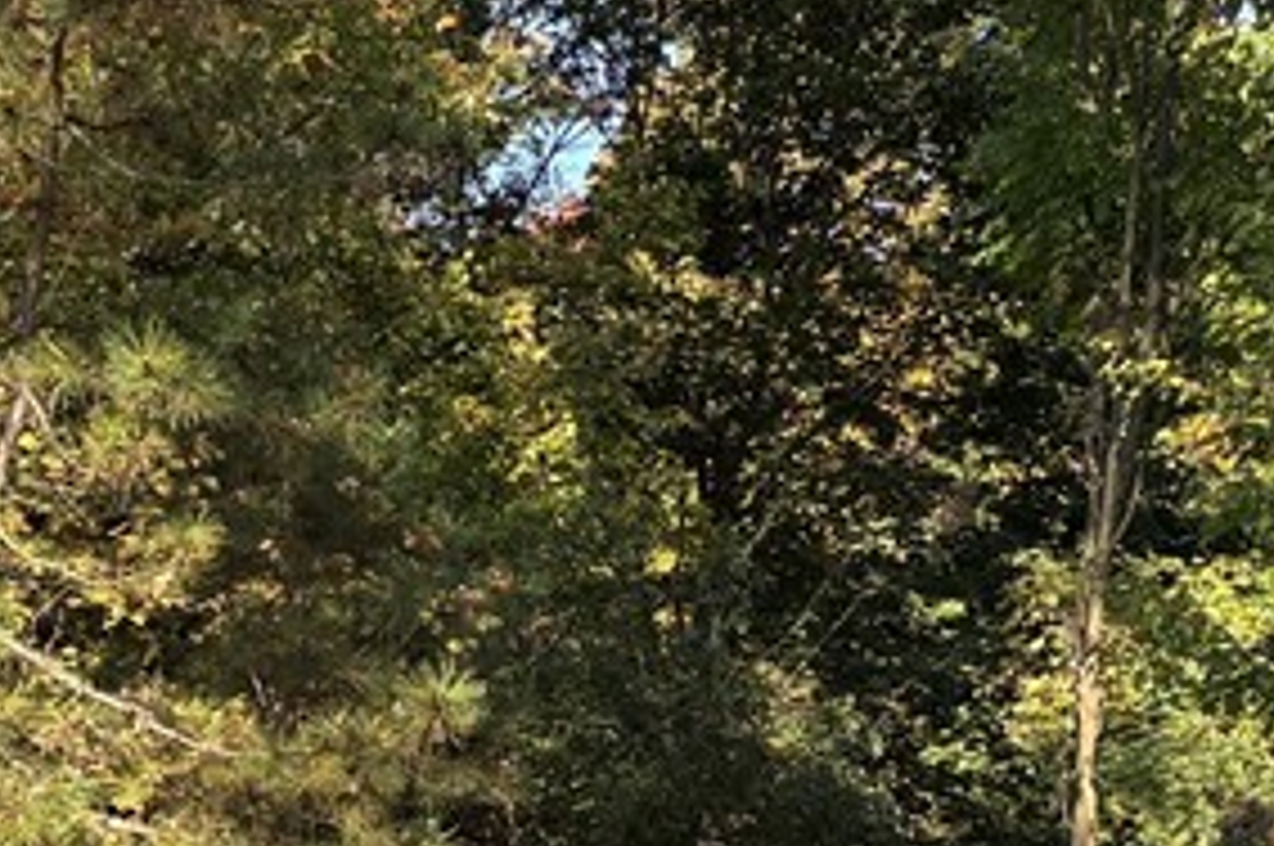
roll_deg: -1.3
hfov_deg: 20.8
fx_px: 3464
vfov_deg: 13.8
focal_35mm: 98
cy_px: 810
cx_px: 477
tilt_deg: +2.4
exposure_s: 1/820
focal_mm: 5.96
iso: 50
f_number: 1.6
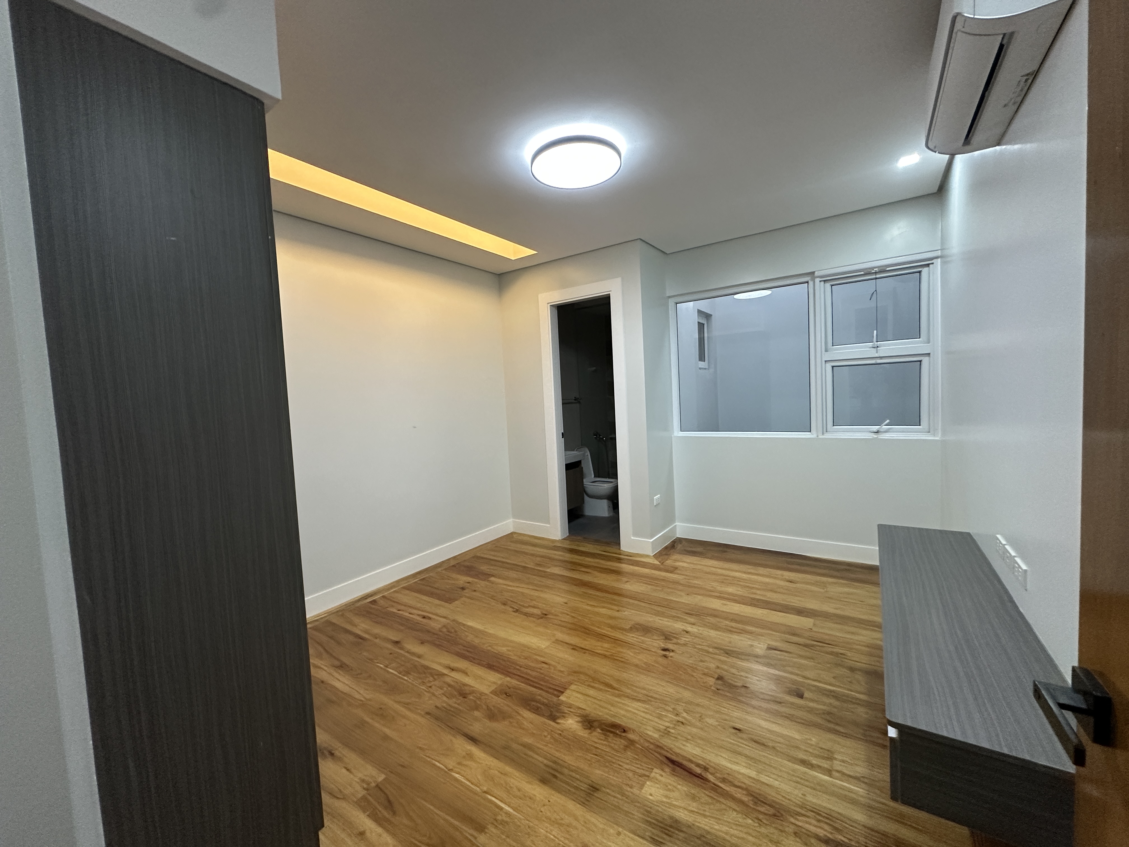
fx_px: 457
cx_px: 564
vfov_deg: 85.7
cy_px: 424
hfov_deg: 102.1
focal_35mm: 14
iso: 250
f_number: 2.2
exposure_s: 1/60
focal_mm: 2.22
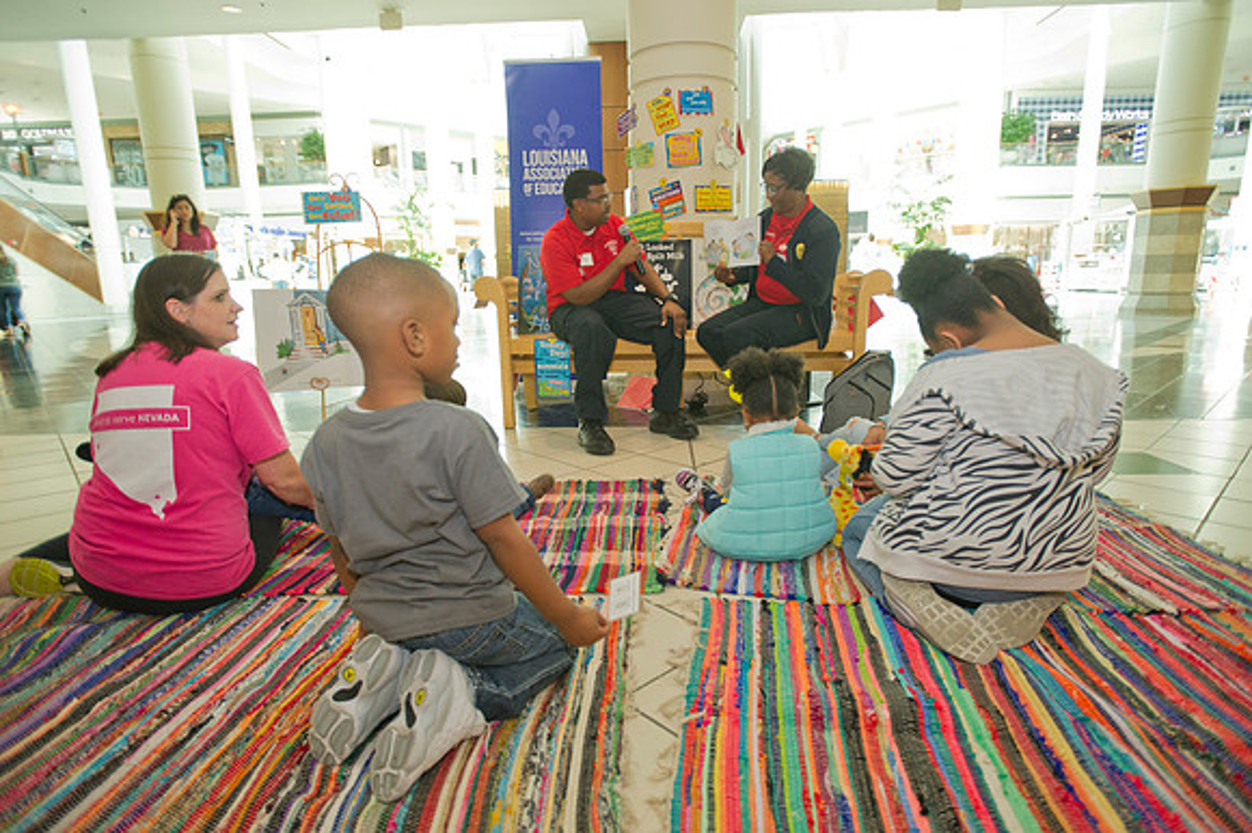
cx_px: 626
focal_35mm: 20
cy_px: 416
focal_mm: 20
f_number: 2.8
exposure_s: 1/400
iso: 1250
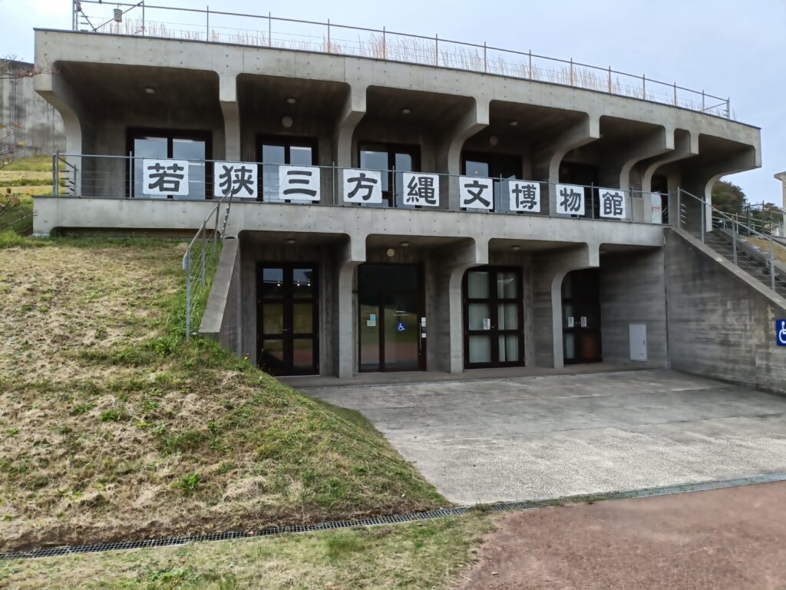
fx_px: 568
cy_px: 295
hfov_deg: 69.4
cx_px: 393
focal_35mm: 25
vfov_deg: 54.9
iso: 50
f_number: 1.7
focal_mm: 4.7
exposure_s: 1/484
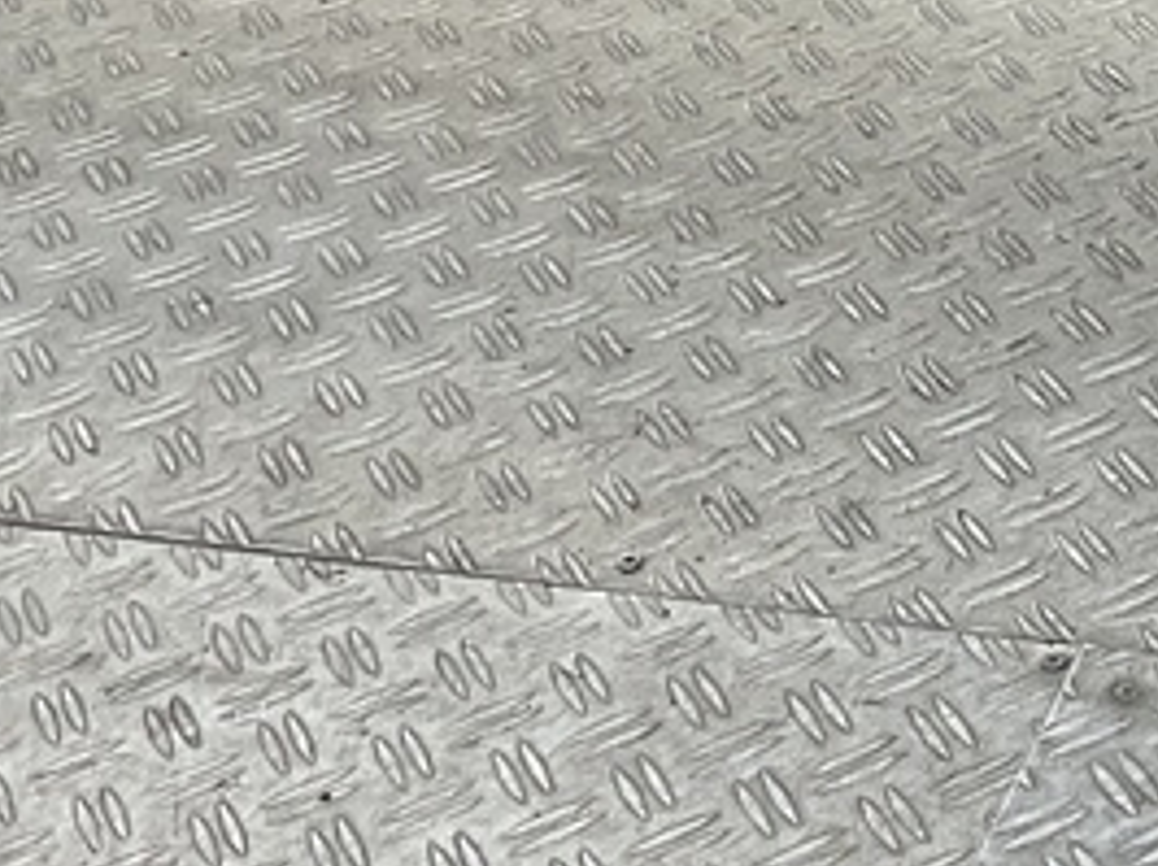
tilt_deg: -32.2
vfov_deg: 13.4
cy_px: 213
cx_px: 1149
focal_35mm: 110
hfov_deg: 17.5
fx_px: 3676
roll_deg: +6.2
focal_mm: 3
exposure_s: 1/120
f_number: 1.8
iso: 32
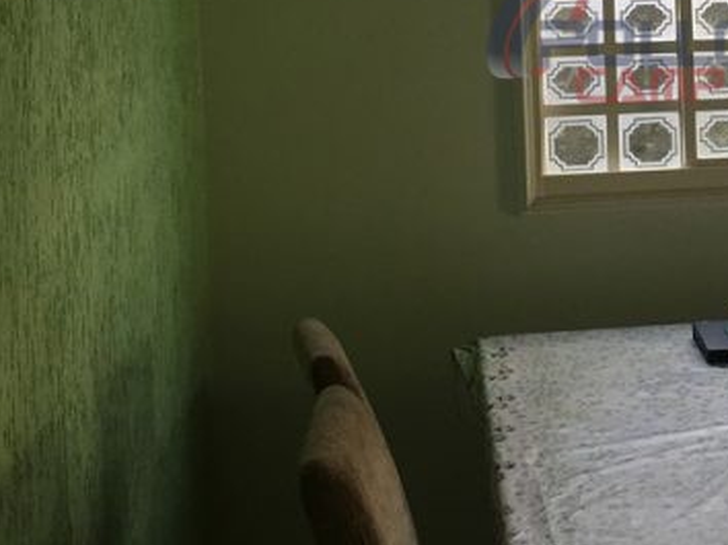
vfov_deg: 22.6
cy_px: 35
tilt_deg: +0.3
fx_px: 1324
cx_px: 625
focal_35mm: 63
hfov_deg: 29.7
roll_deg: -1.0
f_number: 2.2
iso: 32
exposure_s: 1/30
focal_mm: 4.15
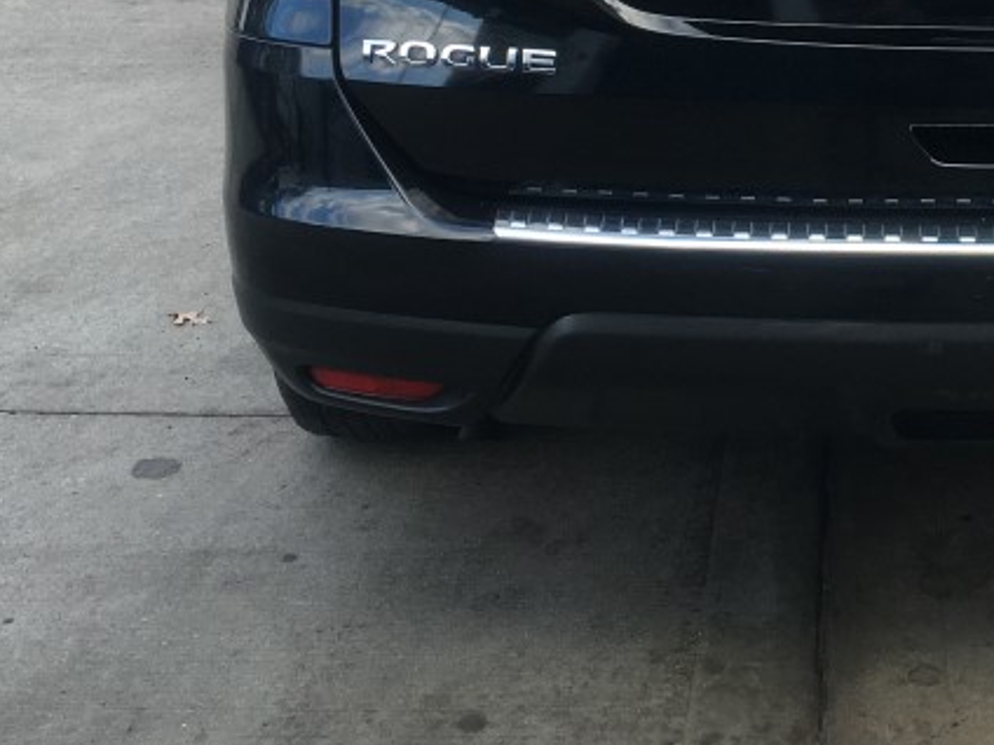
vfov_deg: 20.0
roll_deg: -0.4
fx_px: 2010
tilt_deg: -16.0
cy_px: -101
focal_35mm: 70
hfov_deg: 26.6
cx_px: 931
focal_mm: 4.15
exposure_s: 1/180
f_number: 2.2
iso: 25
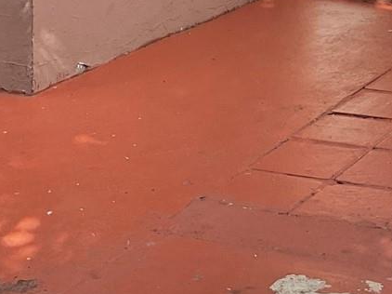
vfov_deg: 12.6
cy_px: -179
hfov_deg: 17.9
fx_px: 1245
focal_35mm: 110
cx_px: 190
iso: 16
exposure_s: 1/1098
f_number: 1.8
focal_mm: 3
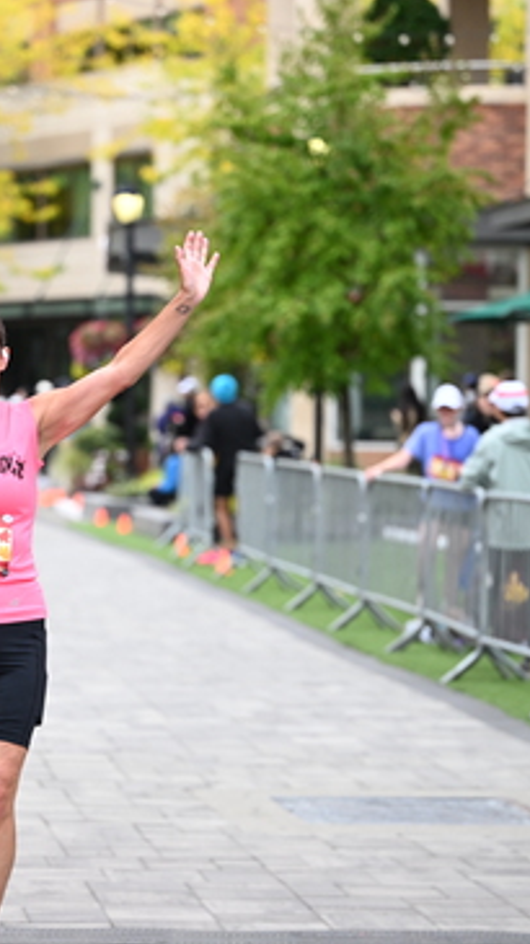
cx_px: 47
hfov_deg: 8.2
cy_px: 472
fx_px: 3677
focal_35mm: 147
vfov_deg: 14.6
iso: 640
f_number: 2.8
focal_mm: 93
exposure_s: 1/2000
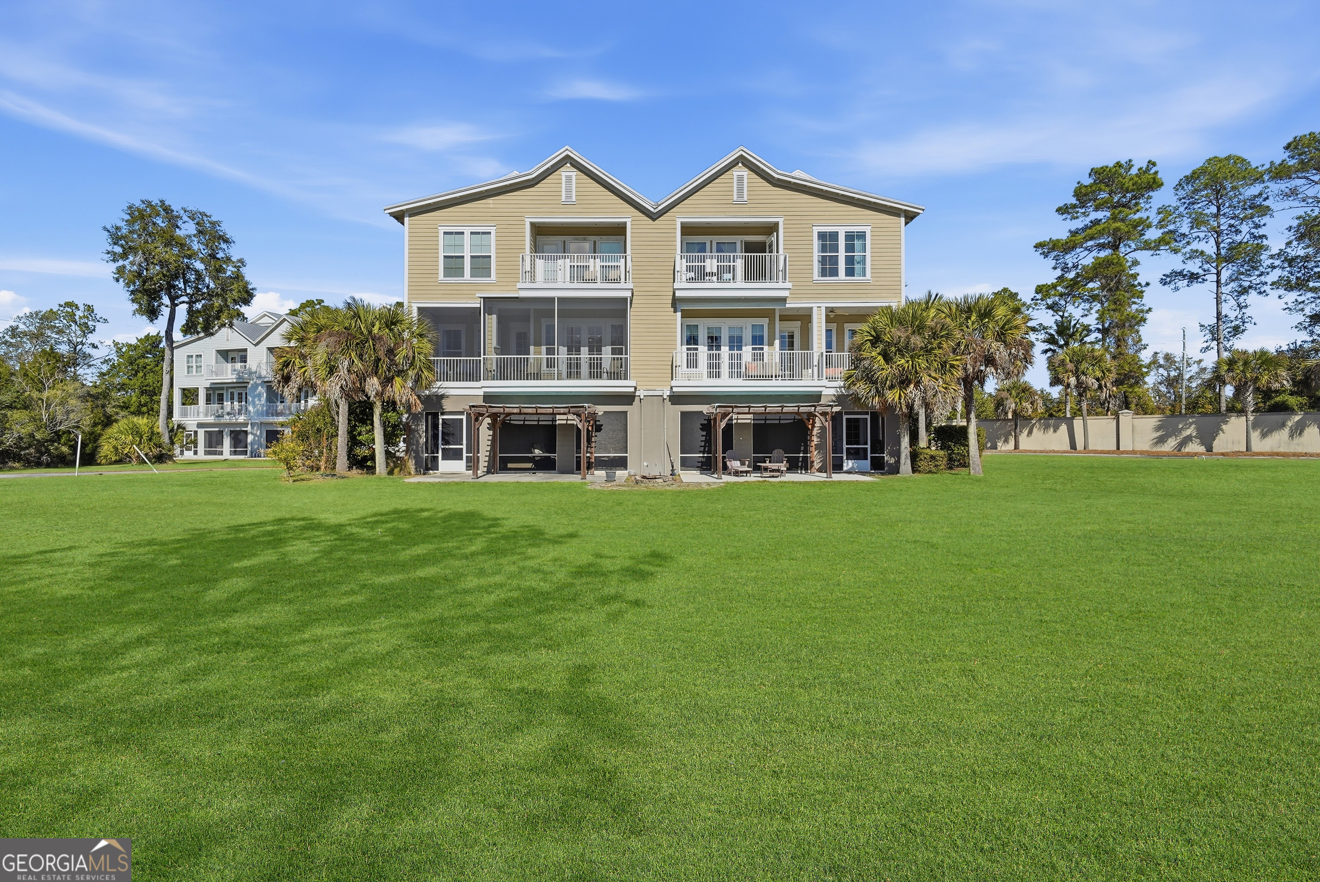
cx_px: 660
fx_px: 587
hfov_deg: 96.7
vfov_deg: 73.8
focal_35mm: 16
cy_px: 441
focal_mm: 16
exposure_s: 1/4000
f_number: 9
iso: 320
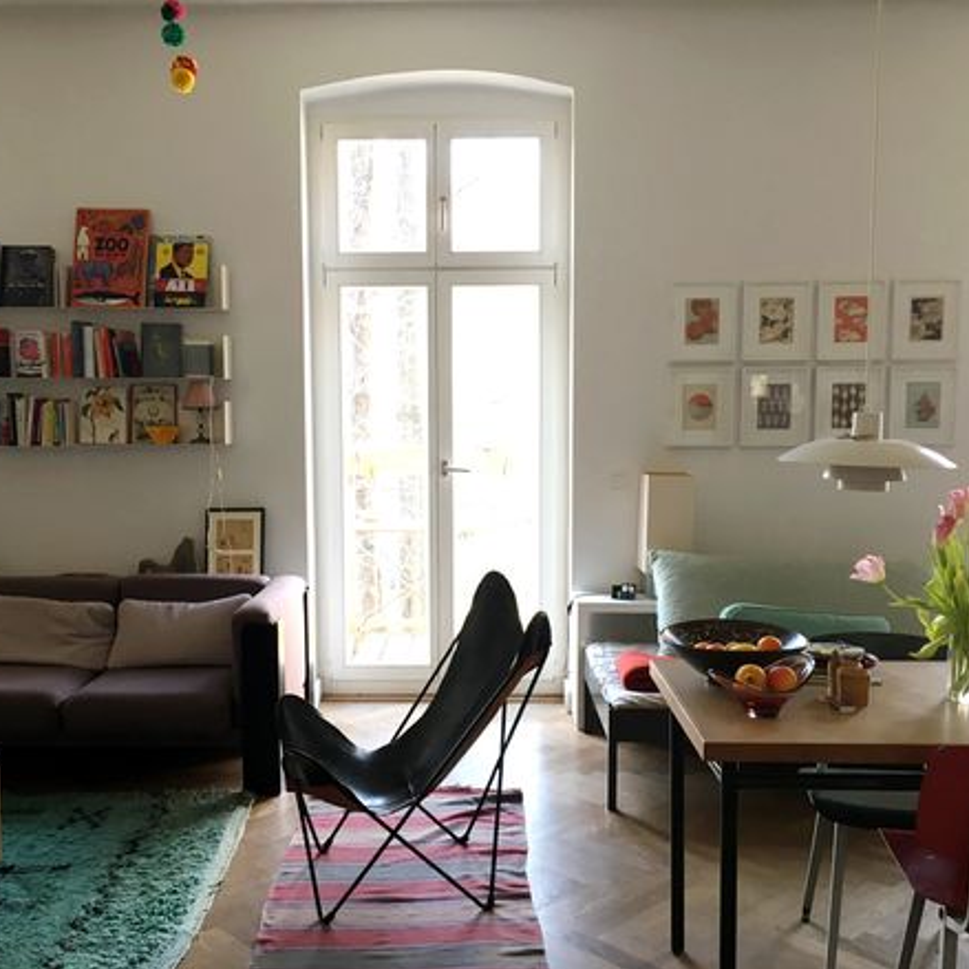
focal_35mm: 35
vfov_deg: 47.2
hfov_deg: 47.2
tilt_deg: -5.7
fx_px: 1108
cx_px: 452
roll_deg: +0.8
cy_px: 494
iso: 80
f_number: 2.2
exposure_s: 1/33
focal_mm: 4.15
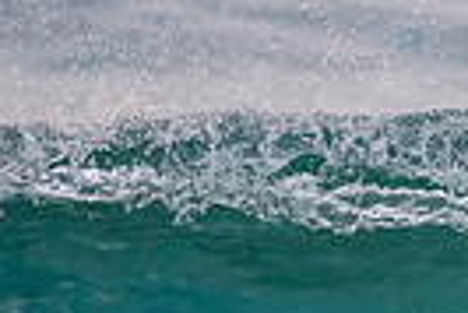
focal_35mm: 2669
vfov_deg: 0.5
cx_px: 586
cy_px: 345
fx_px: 34734
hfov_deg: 0.8
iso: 800
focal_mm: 500
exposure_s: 1/1000
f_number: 5.6
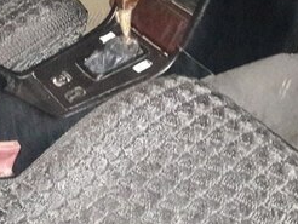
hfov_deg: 26.0
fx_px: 646
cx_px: 149
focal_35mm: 75
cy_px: -53
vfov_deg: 18.5
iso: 800
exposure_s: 1/17
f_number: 1.9
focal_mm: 3.7
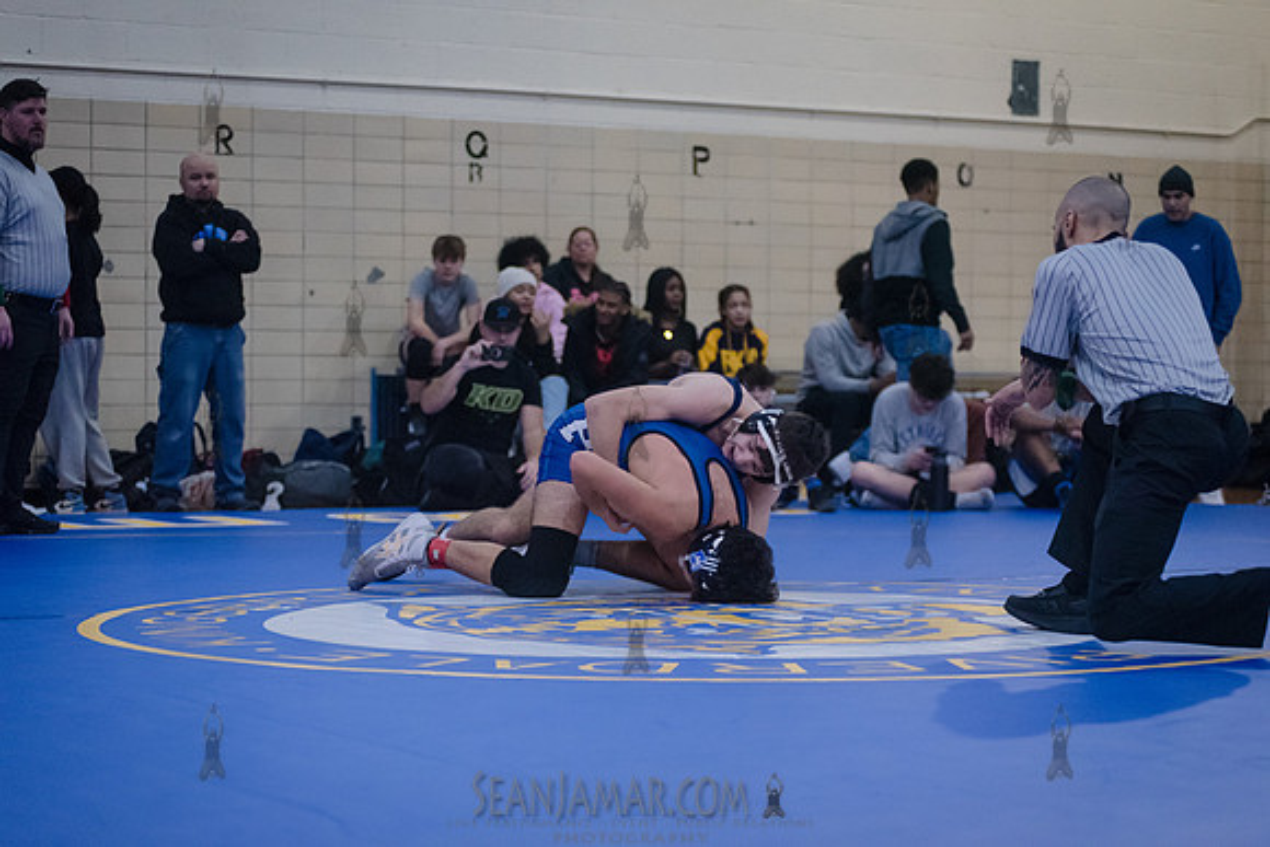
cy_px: 424
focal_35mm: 80
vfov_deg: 17.1
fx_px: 2823
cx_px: 635
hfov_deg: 25.4
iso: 8000
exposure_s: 1/400
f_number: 3.2
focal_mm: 80
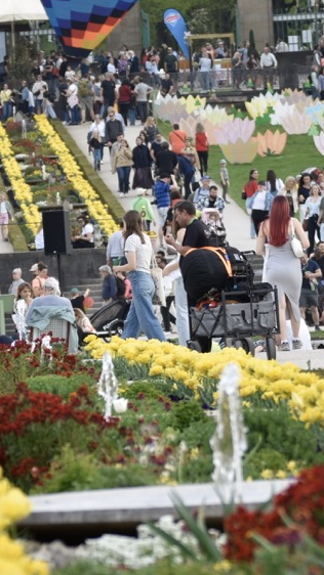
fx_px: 6340
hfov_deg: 2.9
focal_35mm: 415
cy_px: 190
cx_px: 151
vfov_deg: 5.2
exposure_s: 1/200
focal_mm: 116
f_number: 4.2
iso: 100
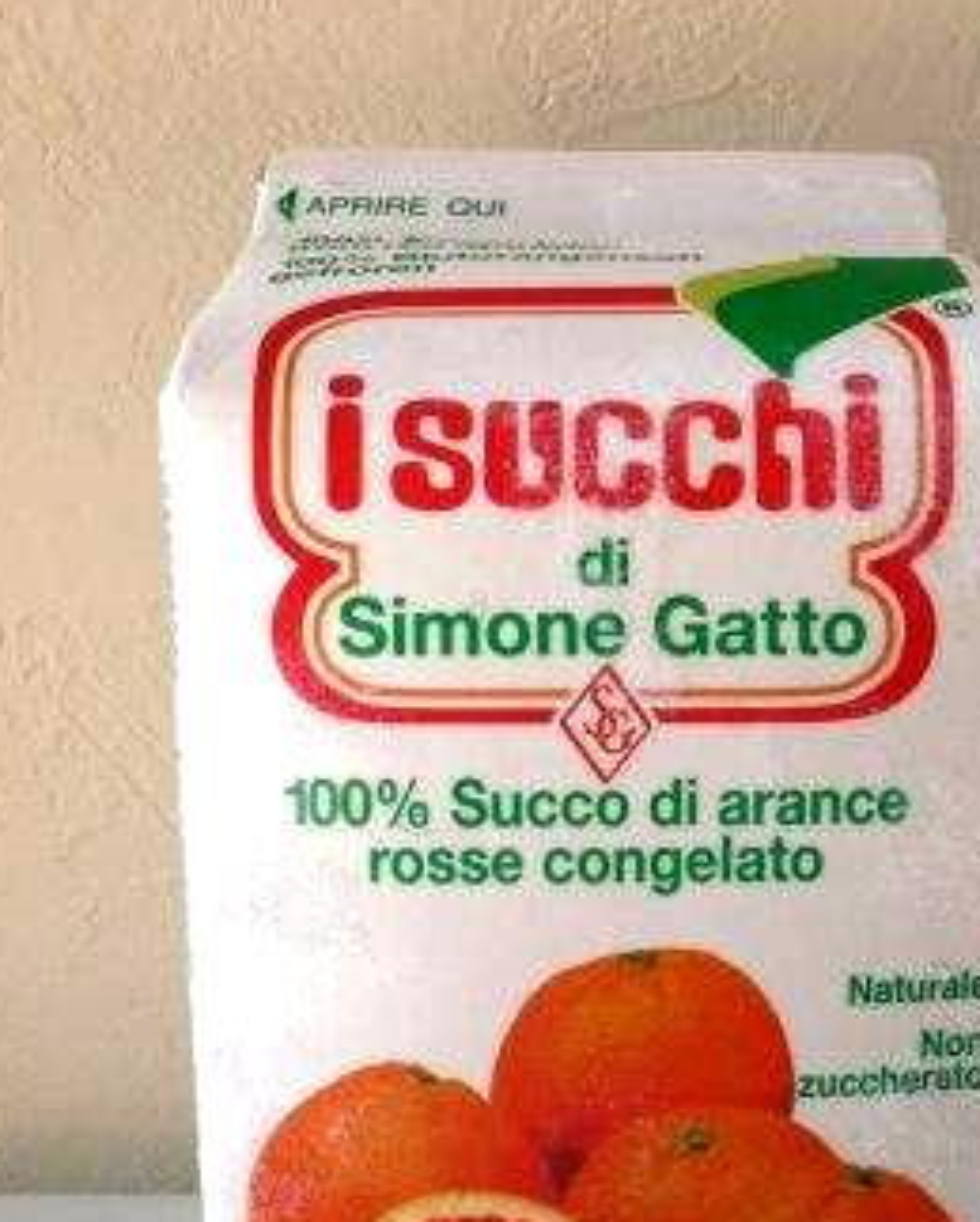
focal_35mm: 46
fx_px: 1665
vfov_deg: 39.9
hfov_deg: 32.6
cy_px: 806
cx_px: 613
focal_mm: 6.3
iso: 100
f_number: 8
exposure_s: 1/60
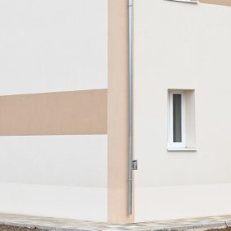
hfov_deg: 14.1
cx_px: 143
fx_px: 936
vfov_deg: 13.9
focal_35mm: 124
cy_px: 3
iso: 160
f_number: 4
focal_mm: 36
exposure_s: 1/400
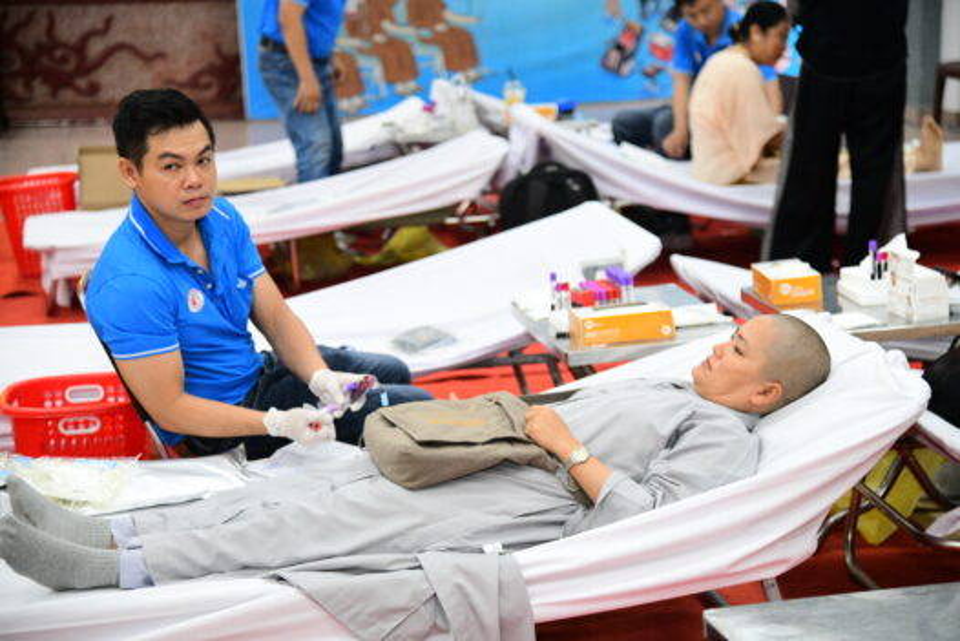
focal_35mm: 78
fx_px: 2080
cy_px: 320
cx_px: 480
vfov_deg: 17.5
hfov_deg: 26.0
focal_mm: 78
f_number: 4
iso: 5000
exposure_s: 1/250
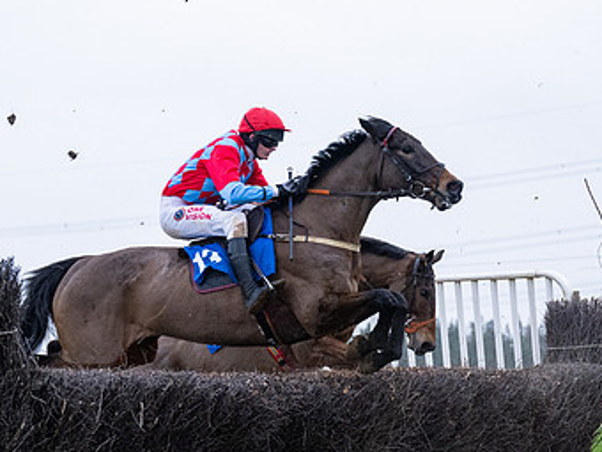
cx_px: 468
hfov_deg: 10.7
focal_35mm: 184
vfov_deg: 8.0
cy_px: 409
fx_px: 3200
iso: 1250
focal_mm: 70
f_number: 3.5
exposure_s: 1/1600
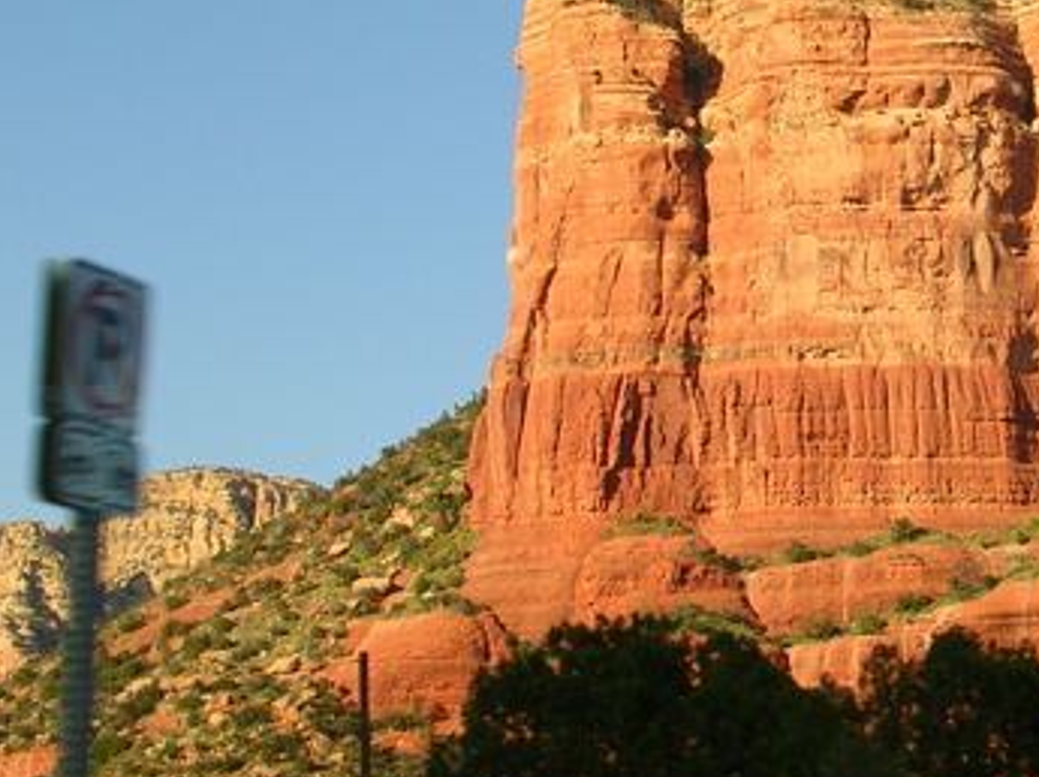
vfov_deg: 12.6
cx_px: 937
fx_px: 3508
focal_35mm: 117
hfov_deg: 16.6
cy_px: 241
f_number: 3.5
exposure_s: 1/484
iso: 50
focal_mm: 9.6
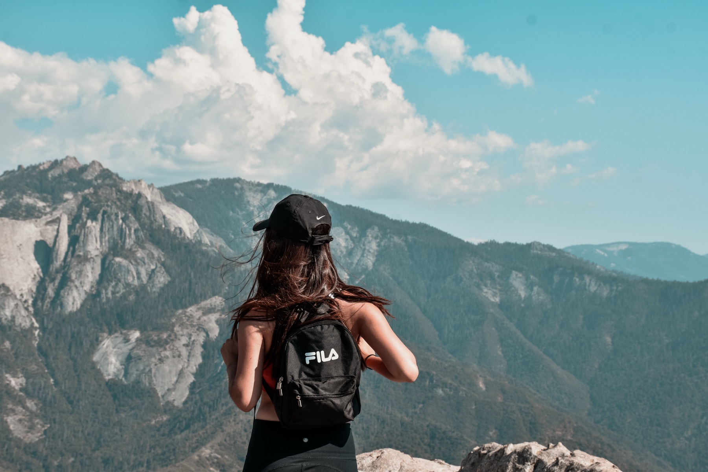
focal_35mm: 63
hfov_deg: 31.9
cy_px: 236
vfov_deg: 21.6
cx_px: 354
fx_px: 1239
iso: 200
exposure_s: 1/400
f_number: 10
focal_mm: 42
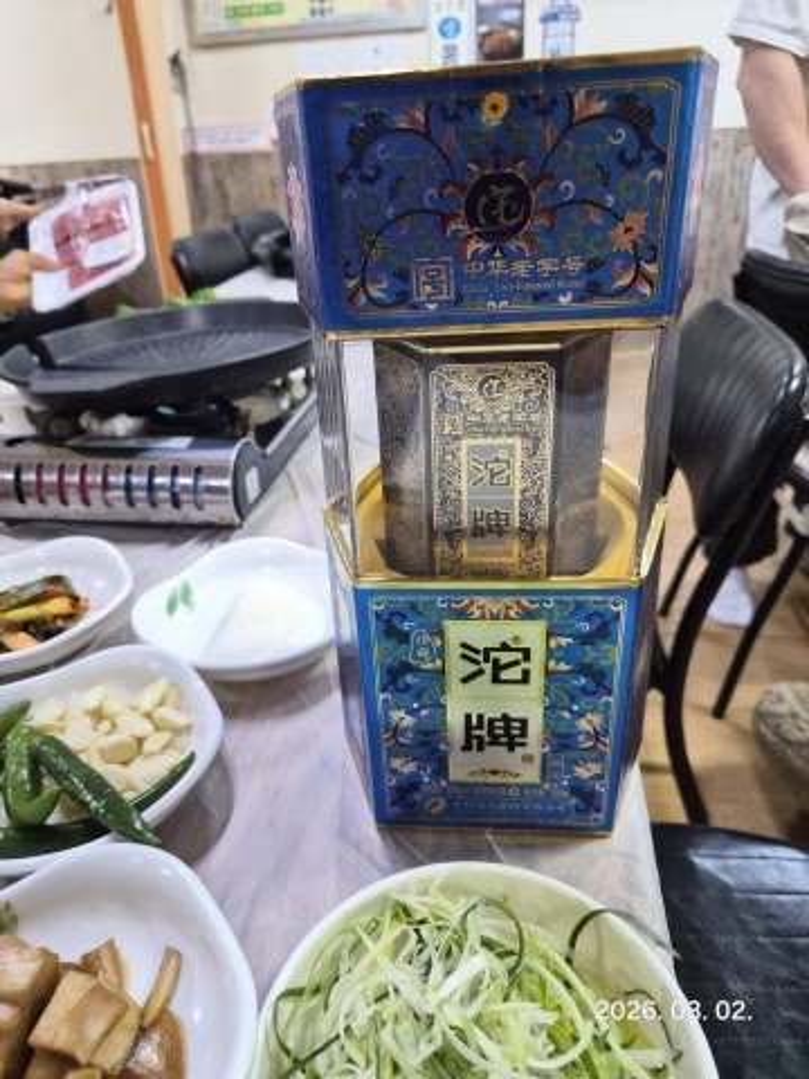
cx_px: 404
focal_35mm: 23
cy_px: 540
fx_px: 717
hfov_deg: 58.9
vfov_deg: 73.9
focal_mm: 5.4
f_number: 1.8
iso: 640
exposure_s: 1/120
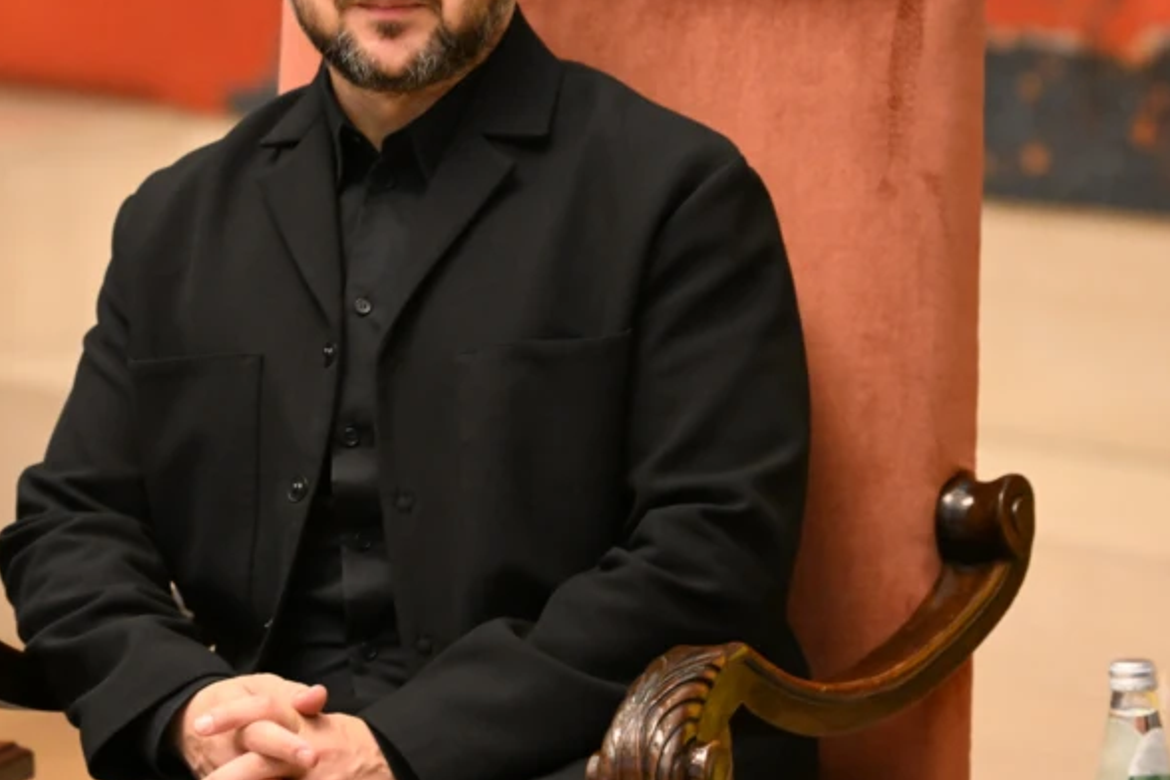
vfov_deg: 4.6
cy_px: 305
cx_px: 314
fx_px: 9619
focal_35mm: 296
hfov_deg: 7.0
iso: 6400
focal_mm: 170
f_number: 4
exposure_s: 1/320
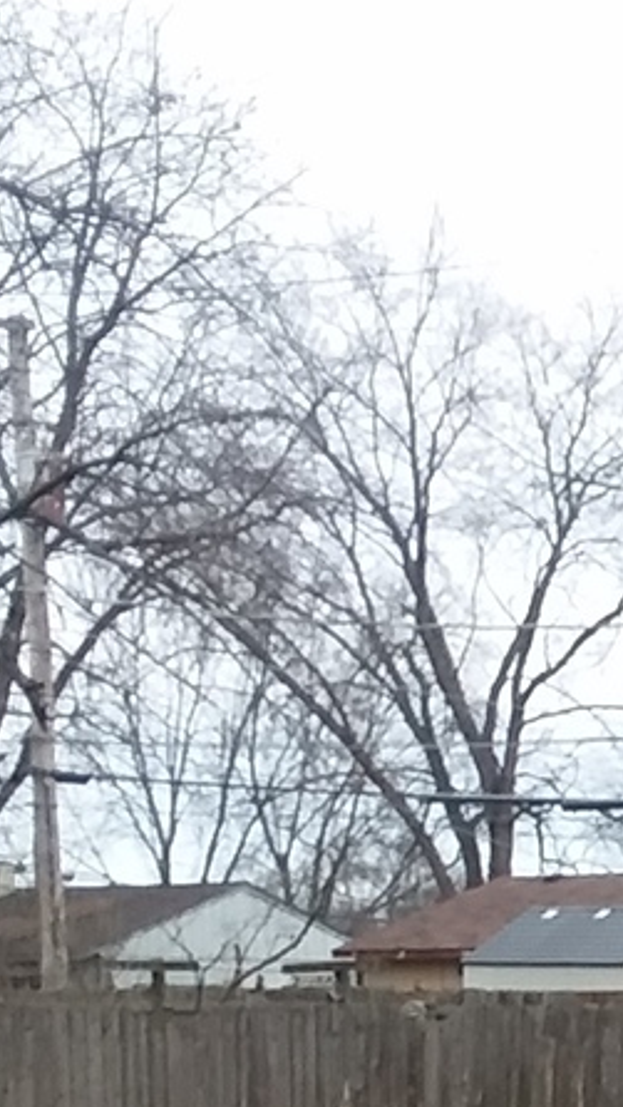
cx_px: 1199
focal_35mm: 102
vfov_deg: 19.9
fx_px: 2994
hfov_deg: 10.9
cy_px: 1273
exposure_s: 1/333
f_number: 1.9
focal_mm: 2.47
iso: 40
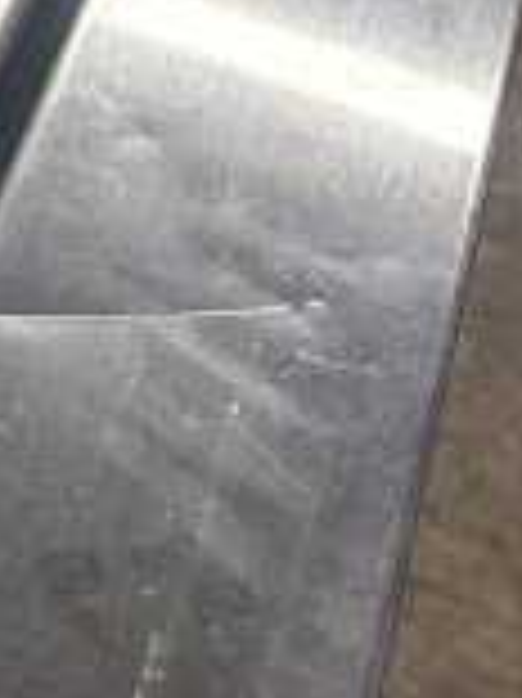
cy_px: -241
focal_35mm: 126
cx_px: -729
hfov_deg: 10.2
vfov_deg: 14.9
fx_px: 2537
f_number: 1.78
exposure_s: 1/121
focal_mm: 6.86
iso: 125
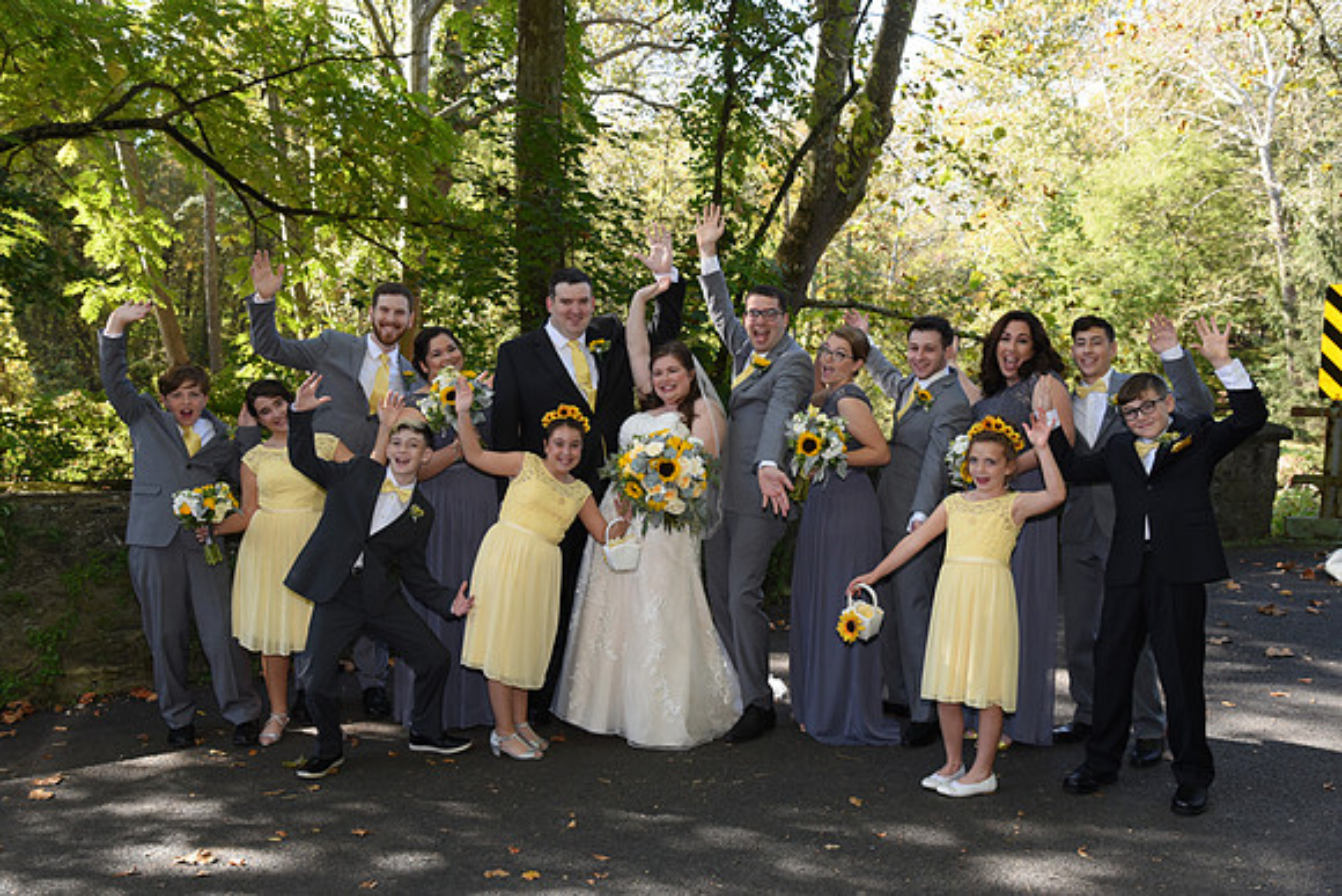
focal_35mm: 35
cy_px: 448
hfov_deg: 54.4
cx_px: 671
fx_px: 1305
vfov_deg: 37.9
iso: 640
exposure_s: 1/200
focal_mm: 35
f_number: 6.3
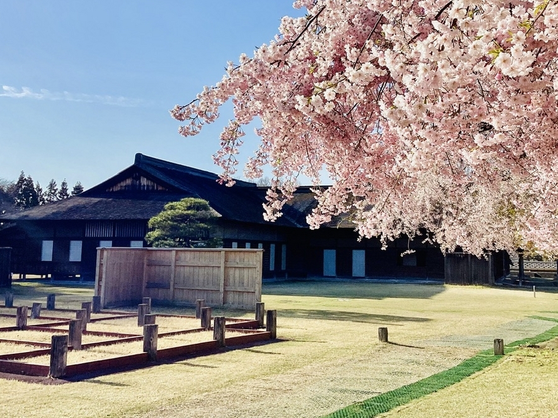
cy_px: 163
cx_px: 315
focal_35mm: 42
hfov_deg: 44.7
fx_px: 677
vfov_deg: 34.2
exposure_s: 1/1852
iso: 25
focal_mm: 3.3
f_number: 2.4
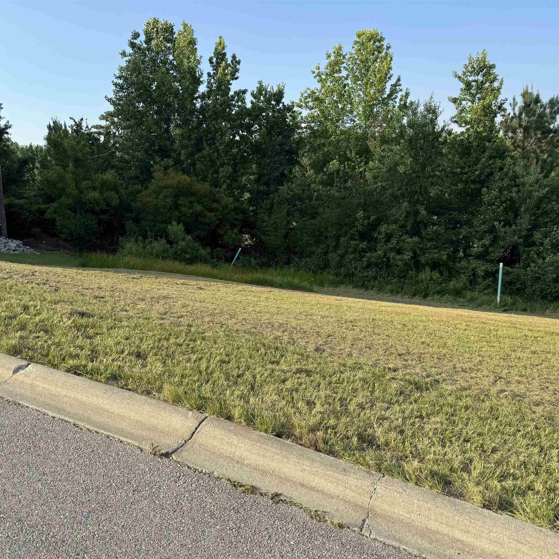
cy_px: 286
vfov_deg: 55.6
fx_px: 530
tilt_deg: -13.0
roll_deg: +0.4
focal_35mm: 29
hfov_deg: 55.5
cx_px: 250
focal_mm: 6.76
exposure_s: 1/2041
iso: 80
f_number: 1.78
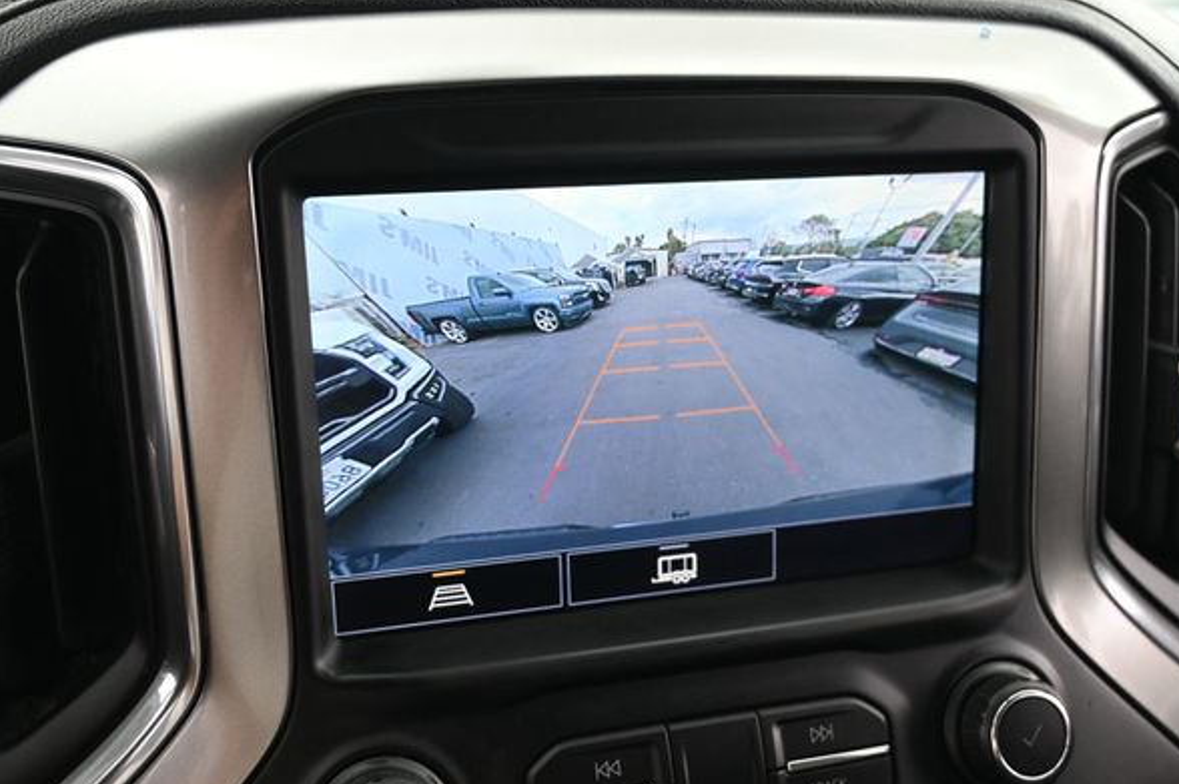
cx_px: 594
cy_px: 417
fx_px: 1229
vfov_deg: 35.4
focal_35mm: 38
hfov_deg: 51.3
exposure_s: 1/160
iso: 400
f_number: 4.2
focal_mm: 23
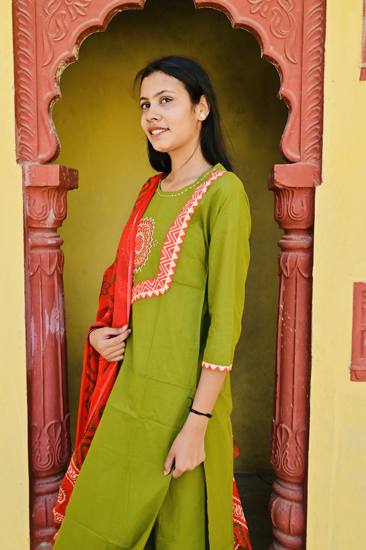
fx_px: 580
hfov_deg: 35.0
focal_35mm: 38
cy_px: 275
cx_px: 183
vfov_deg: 50.7
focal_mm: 38
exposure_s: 1/125
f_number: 8
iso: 160
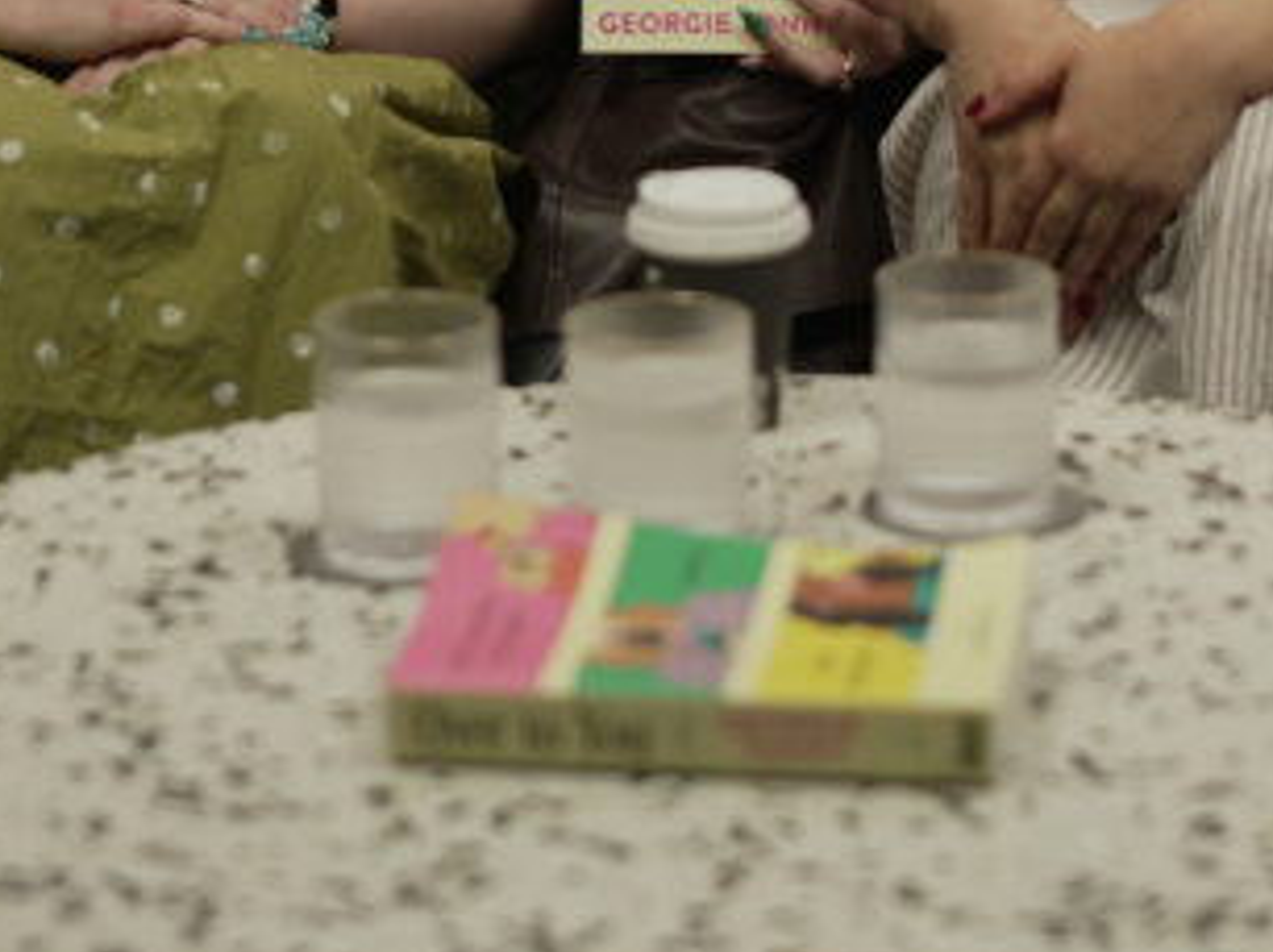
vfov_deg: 9.0
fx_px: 5916
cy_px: -358
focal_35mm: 161
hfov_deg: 12.3
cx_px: 840
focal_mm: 50
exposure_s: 1/250
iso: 400
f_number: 1.8
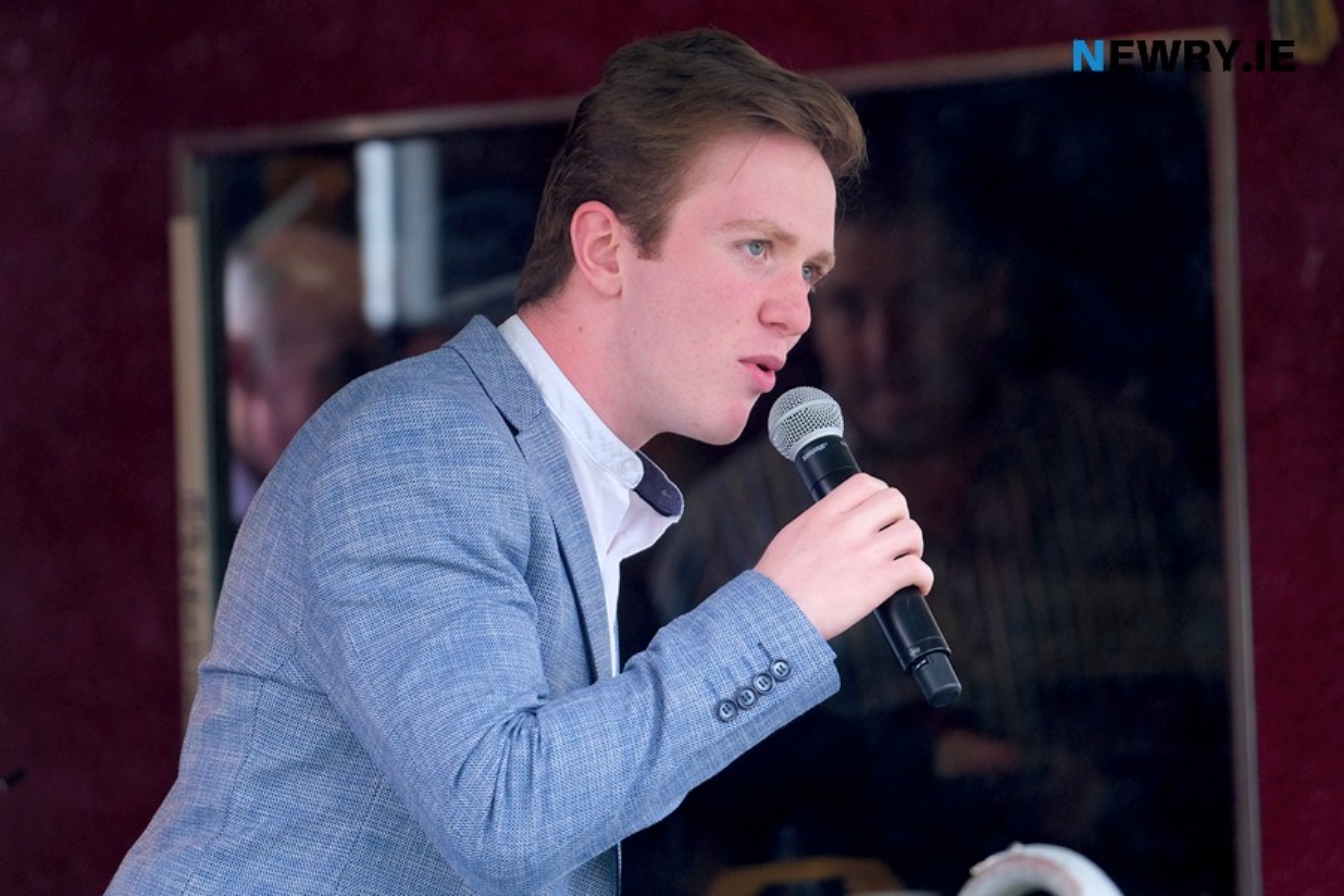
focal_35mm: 210
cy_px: 448
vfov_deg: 6.5
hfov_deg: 9.8
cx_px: 672
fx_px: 7839
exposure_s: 1/250
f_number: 2.8
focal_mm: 140
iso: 1000
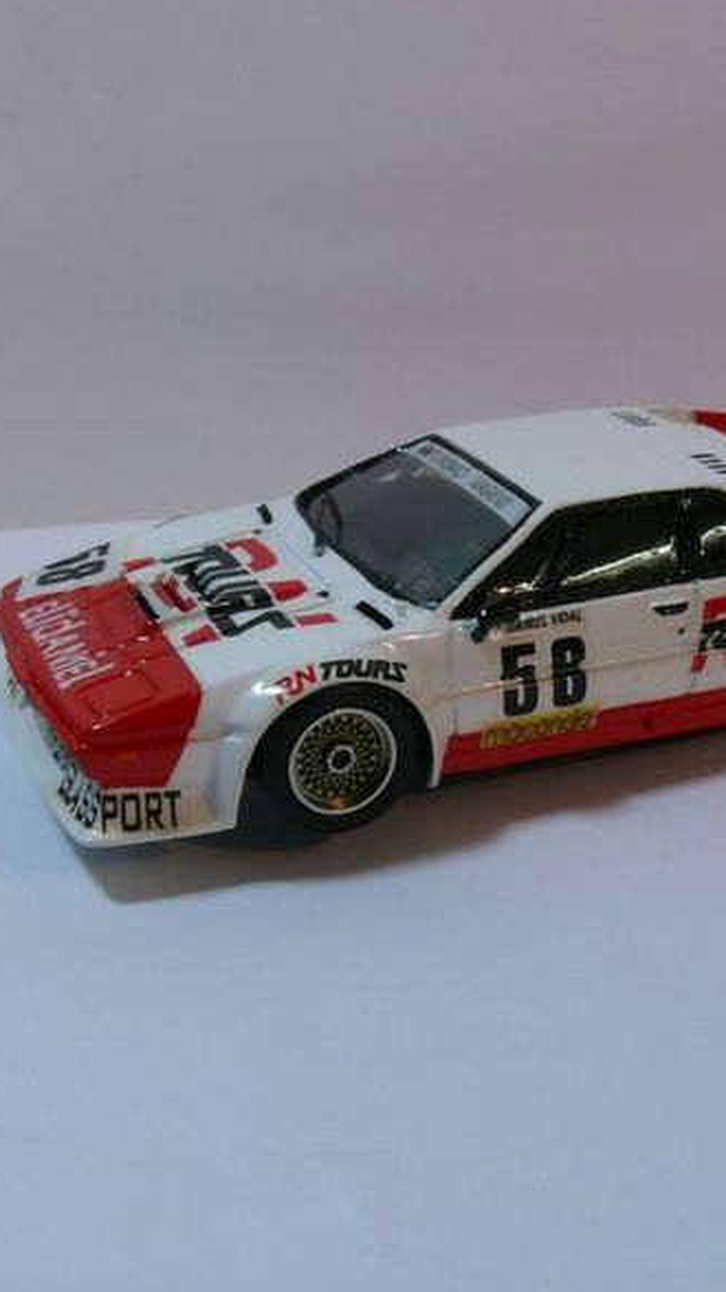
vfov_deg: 39.9
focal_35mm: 52
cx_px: 568
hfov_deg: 22.8
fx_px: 1780
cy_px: 636
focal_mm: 7.4
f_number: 9
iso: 100
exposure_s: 1/6
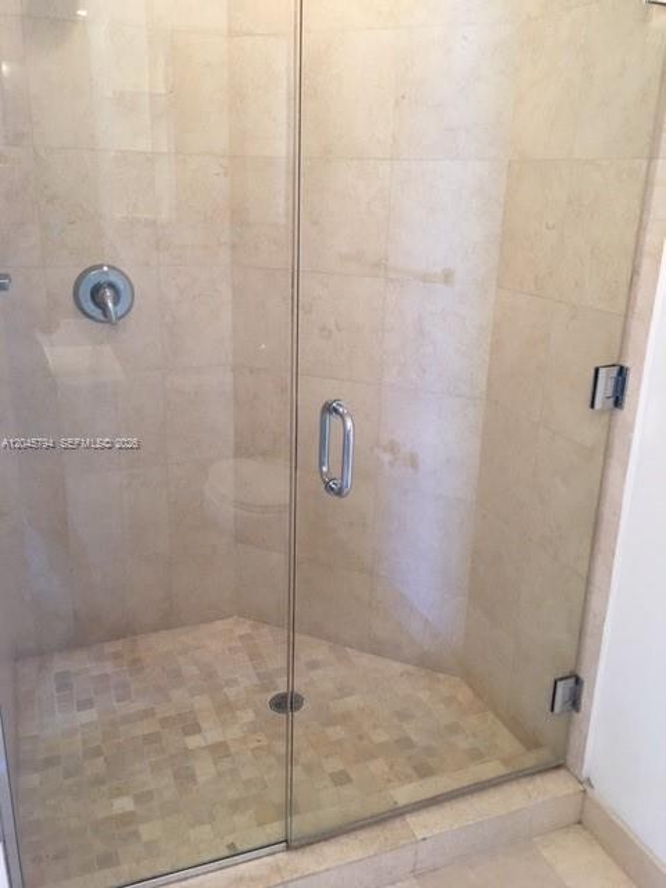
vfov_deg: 61.7
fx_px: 744
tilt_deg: -17.8
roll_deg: -1.5
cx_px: 333
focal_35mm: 29
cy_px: 444
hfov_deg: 48.2
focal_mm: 4.15
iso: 80
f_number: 2.2
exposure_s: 1/15
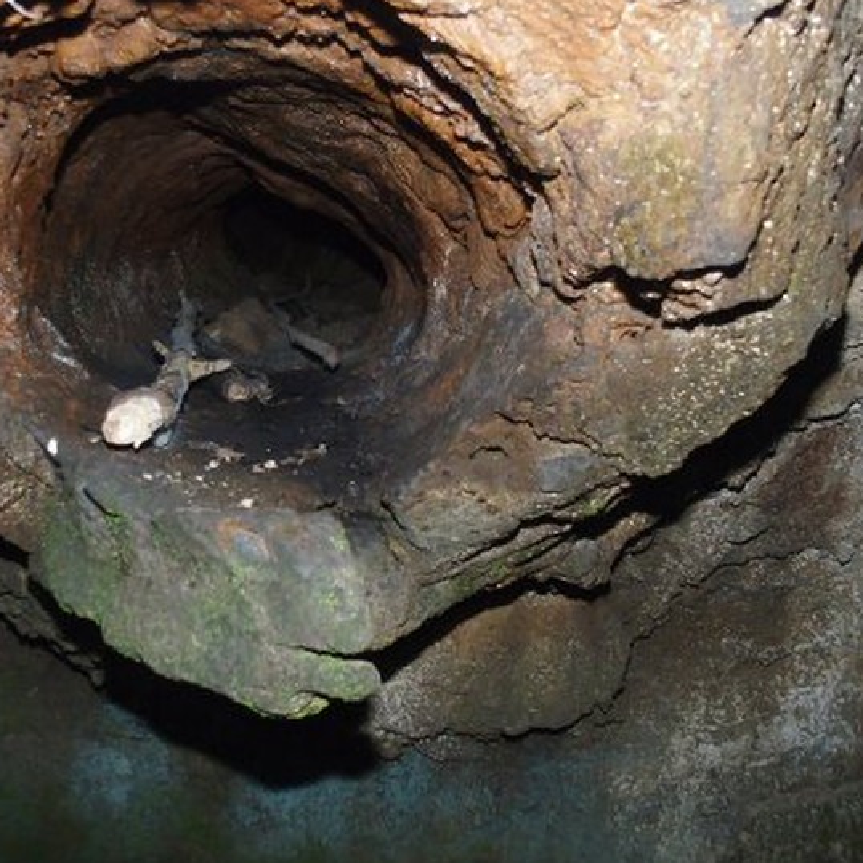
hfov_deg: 40.0
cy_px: 427
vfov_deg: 40.0
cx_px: 380
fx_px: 1185
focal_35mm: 42
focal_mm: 7.4
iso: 800
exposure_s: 1/30
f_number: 2.8
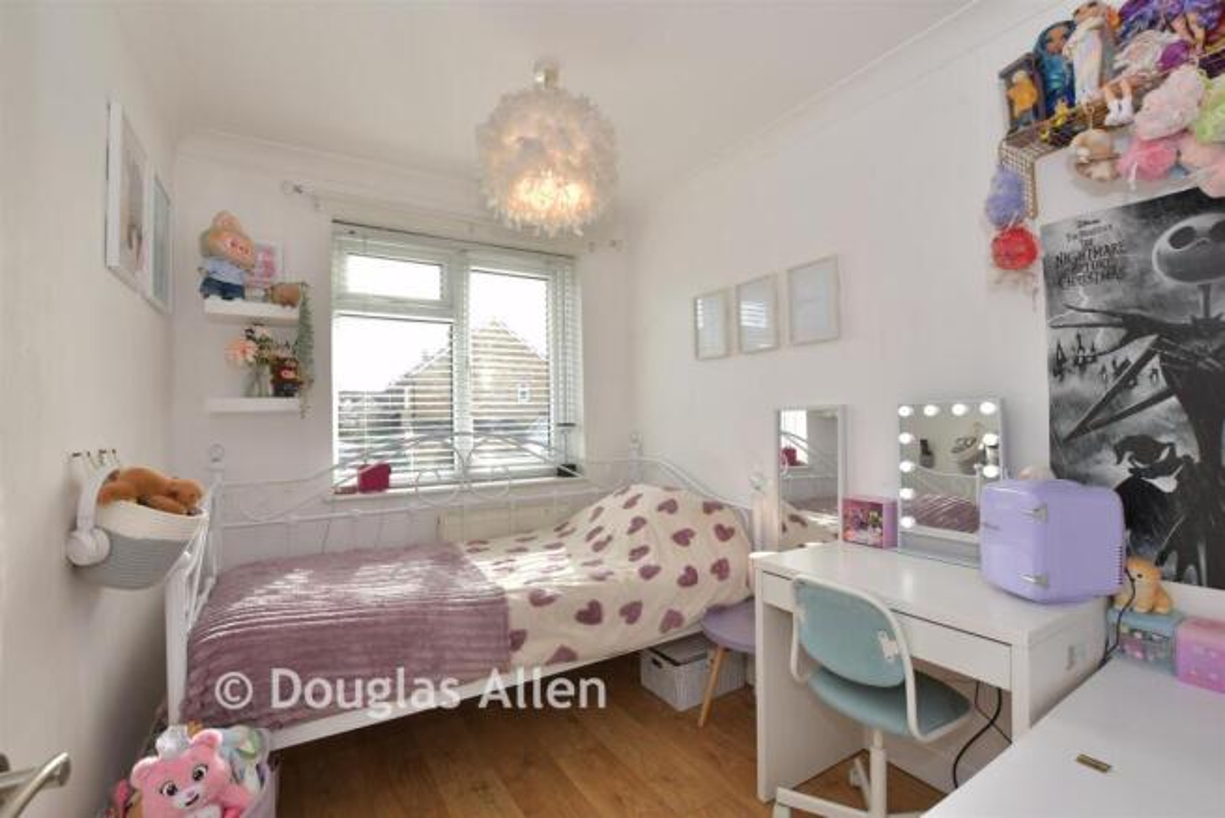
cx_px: 612
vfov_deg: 77.4
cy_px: 409
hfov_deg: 100.4
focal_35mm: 15
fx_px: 510
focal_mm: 10
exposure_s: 1/15
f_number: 8
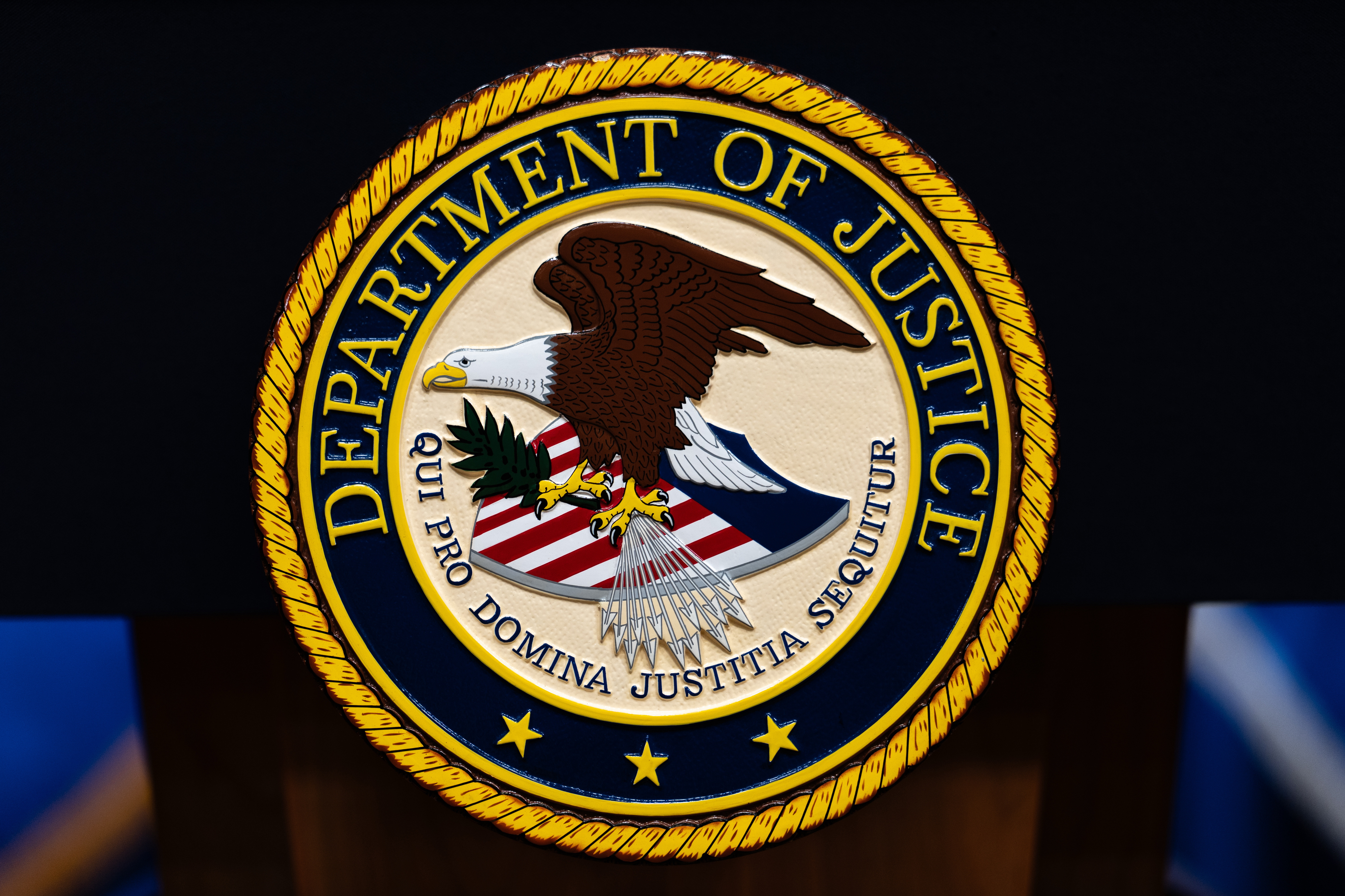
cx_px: 672
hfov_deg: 21.2
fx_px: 3586
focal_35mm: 96
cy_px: 448
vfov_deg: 14.3
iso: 640
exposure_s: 1/500
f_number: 2
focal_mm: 96
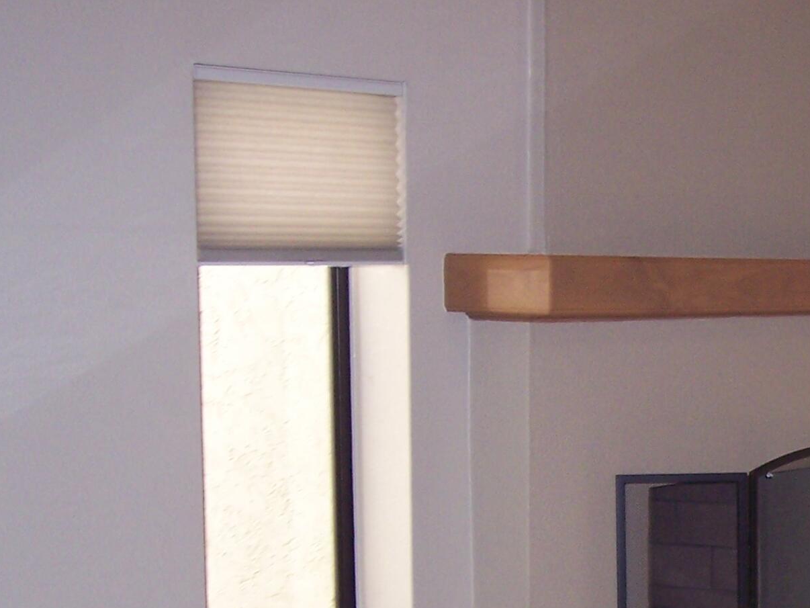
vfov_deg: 15.0
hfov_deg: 19.4
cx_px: 875
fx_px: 2270
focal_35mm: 97
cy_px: 615
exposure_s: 1/60
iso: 140
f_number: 2.8
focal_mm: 8
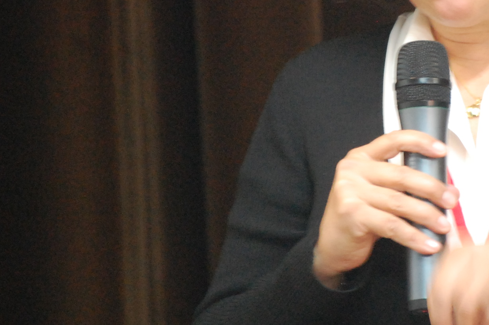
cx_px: 420
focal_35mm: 731
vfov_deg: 1.9
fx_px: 9922
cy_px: 63
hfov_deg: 2.8
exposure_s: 1/15
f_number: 5.6
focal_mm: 200
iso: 1600
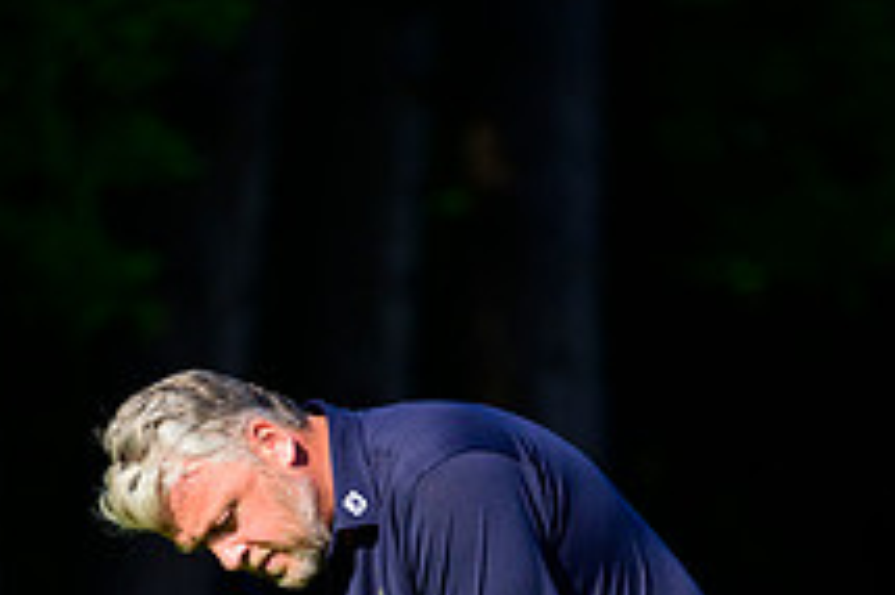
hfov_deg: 2.9
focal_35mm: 711
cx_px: 441
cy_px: 932
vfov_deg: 1.9
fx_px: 17662
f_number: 5.6
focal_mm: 340
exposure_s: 1/2500
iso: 640
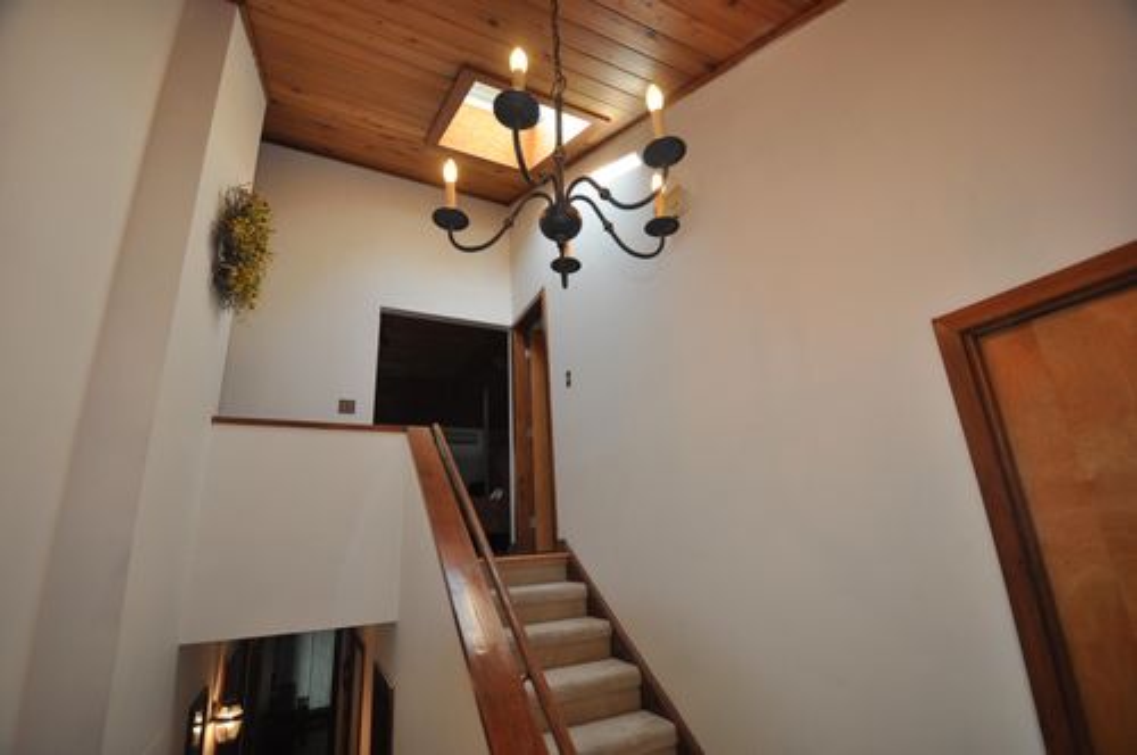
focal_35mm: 15
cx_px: 568
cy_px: 378
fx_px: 473
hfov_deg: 100.5
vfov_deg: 77.2
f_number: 3.5
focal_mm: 10
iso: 400
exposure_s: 1/160
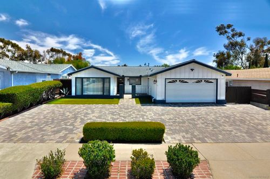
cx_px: 135
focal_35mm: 16
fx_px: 124
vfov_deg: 71.9
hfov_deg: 95.1
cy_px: 90
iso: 200
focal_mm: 11
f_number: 8
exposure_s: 1/250
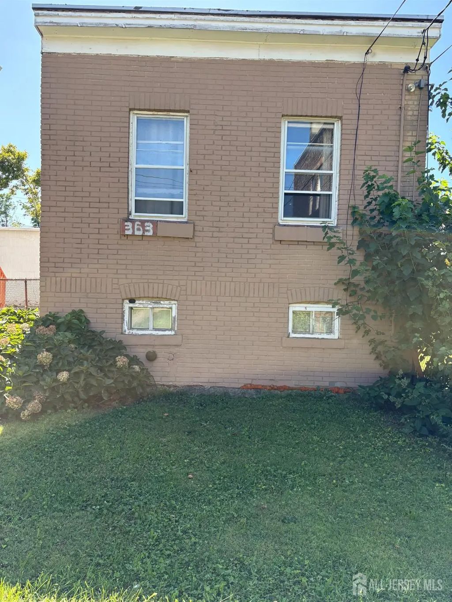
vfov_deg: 67.3
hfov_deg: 53.1
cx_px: 226
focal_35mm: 26
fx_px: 452
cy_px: 301
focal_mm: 5.96
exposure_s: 1/535
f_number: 1.6
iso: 50
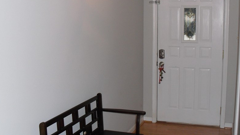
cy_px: 65
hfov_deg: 40.5
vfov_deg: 23.5
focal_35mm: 51
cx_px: 133
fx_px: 325
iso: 200
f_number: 3.1
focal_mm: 6.3
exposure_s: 1/60
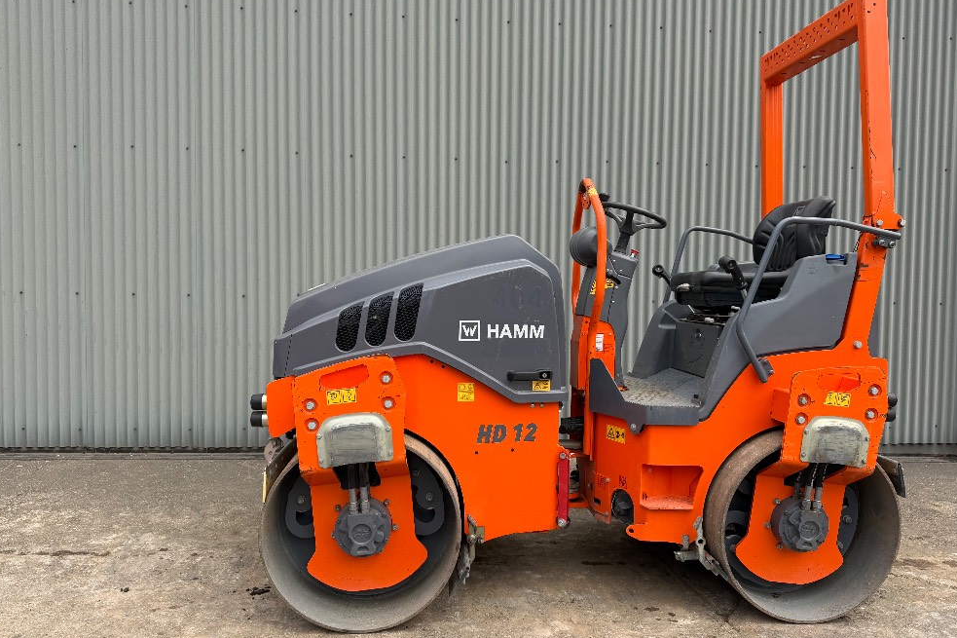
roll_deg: -0.5
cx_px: 487
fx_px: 691
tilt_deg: -2.4
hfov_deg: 69.4
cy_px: 315
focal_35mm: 26
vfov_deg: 49.5
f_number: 1.78
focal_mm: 6.76
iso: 80
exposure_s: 1/2110
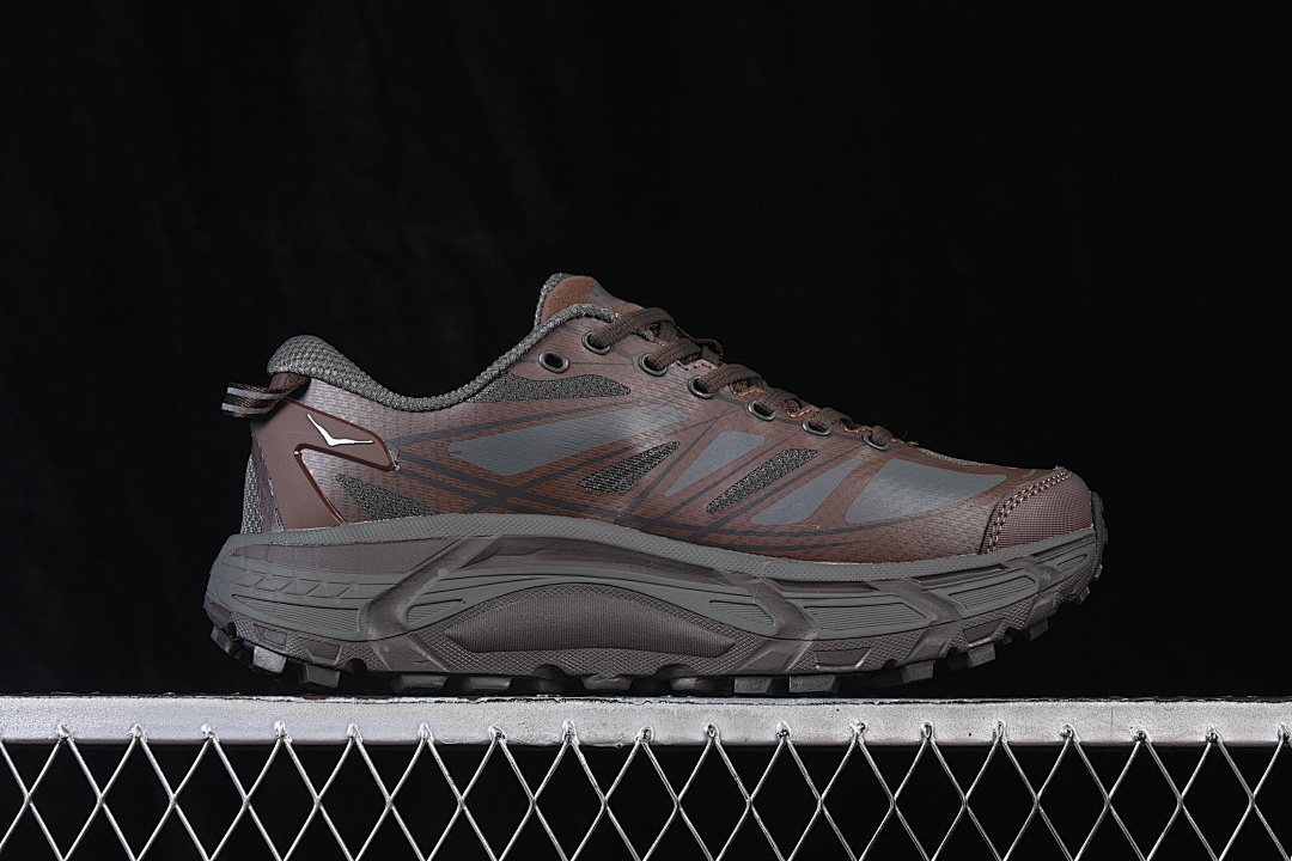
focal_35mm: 75
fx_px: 2691
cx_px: 646
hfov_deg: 27.0
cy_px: 430
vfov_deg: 18.2
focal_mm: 50
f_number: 6.3
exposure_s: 1/60
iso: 160
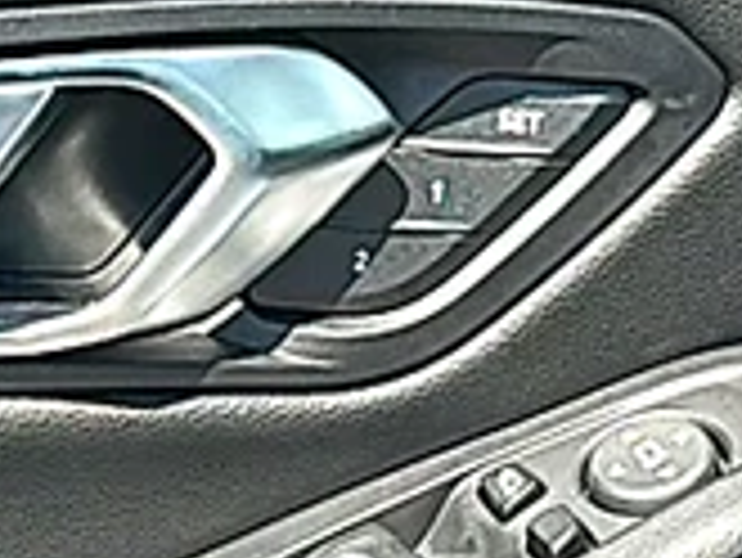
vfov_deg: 7.9
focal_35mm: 187
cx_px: 27
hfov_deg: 10.5
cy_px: 583
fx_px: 4011
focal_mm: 6.86
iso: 80
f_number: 1.78
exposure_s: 1/792
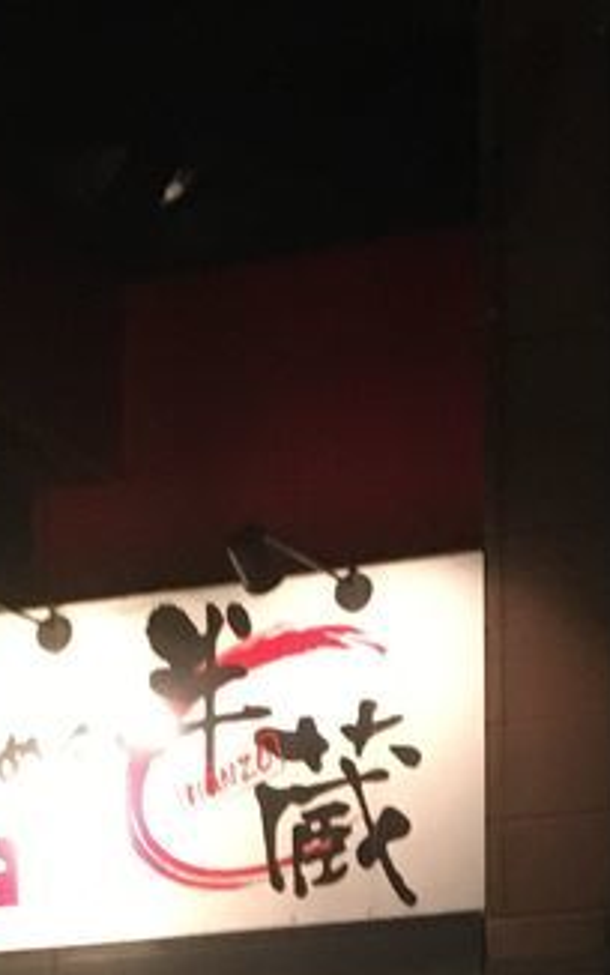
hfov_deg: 11.5
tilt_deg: +6.2
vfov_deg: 17.3
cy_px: 1265
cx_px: 634
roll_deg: +0.5
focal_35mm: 113
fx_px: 3003
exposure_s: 1/15
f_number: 2.2
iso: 320
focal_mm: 4.15
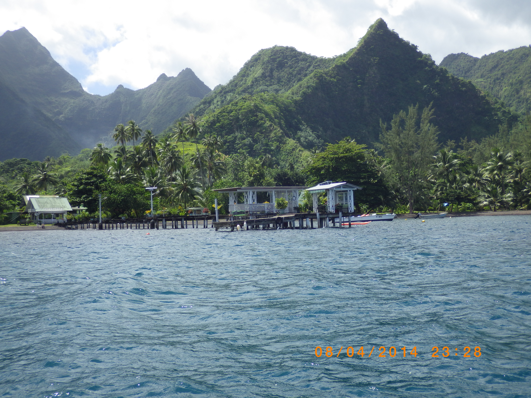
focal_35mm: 44
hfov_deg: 42.9
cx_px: 266
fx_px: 675
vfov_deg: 32.9
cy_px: 199
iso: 125
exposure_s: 1/800
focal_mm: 7.9
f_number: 4
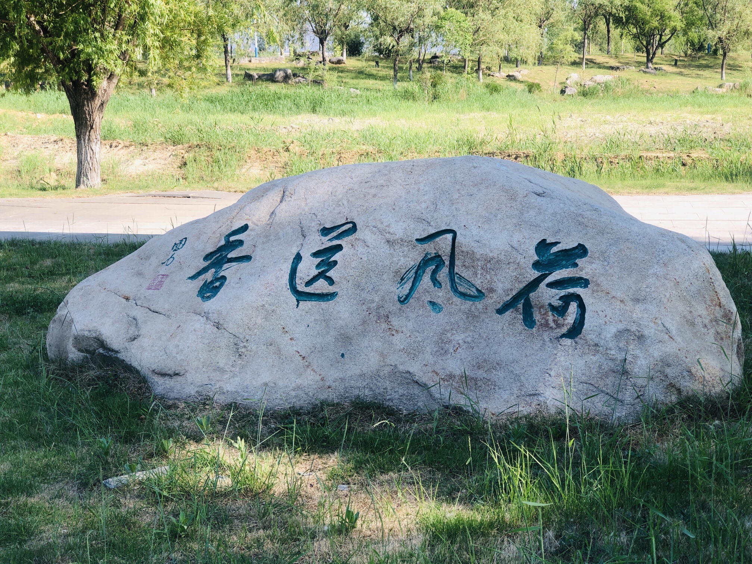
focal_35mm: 57
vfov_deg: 25.7
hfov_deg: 33.8
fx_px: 1238
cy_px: 282
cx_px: 376
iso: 20
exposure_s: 1/255
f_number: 2.8
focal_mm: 6.6
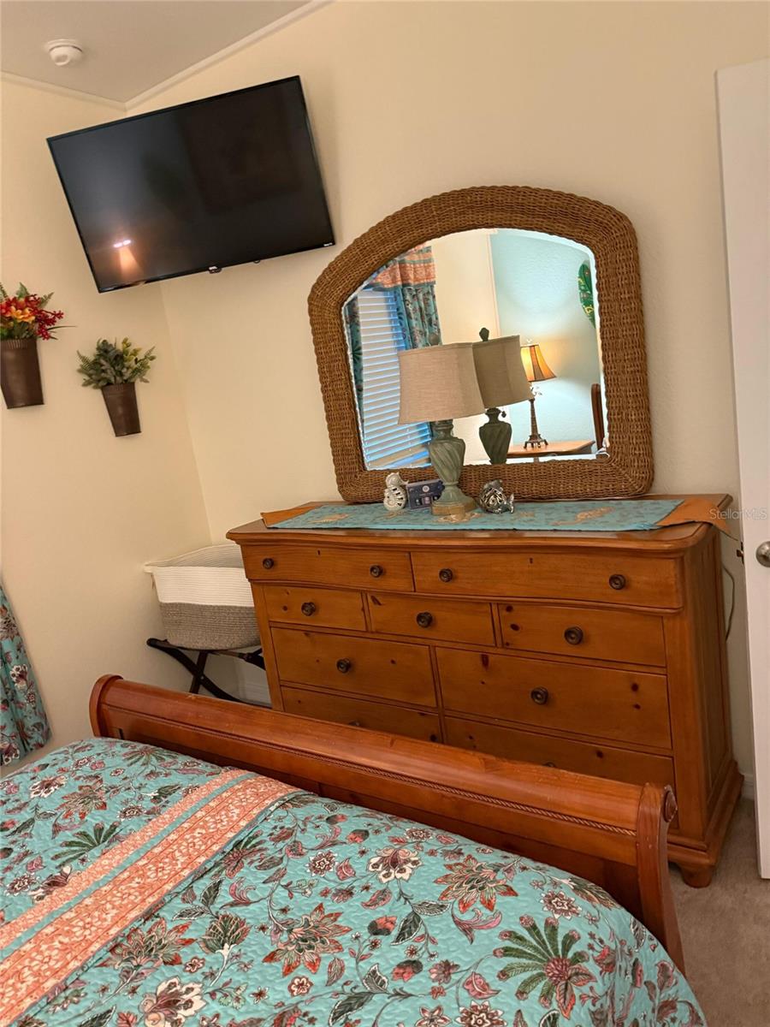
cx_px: 385
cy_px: 514
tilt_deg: -9.7
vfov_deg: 71.6
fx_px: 712
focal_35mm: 24
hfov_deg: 56.8
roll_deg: +10.6
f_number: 1.78
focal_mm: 6.76
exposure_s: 1/40
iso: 640
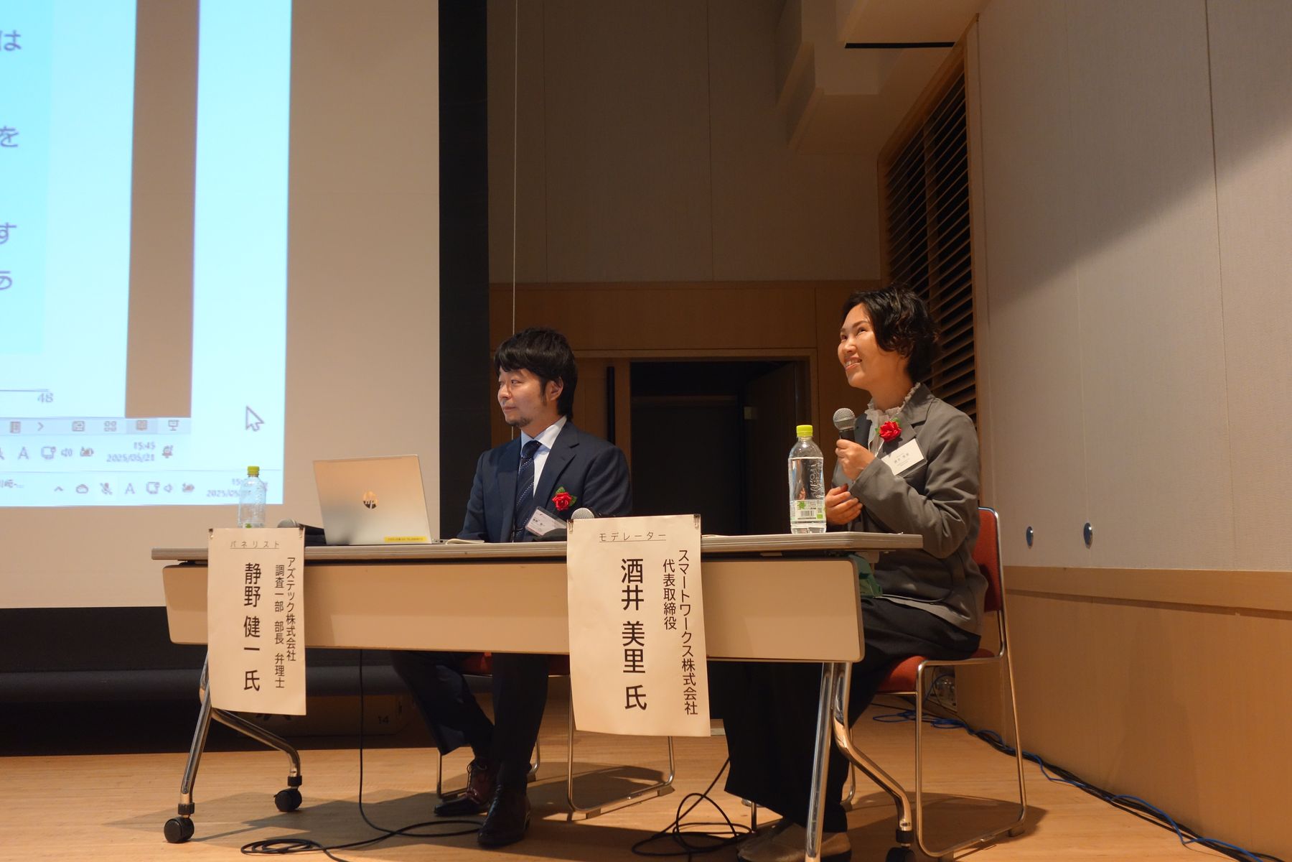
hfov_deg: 51.9
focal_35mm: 37
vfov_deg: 35.9
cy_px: 431
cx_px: 646
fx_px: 1328
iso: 500
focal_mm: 13.58
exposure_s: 1/40
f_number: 2.8
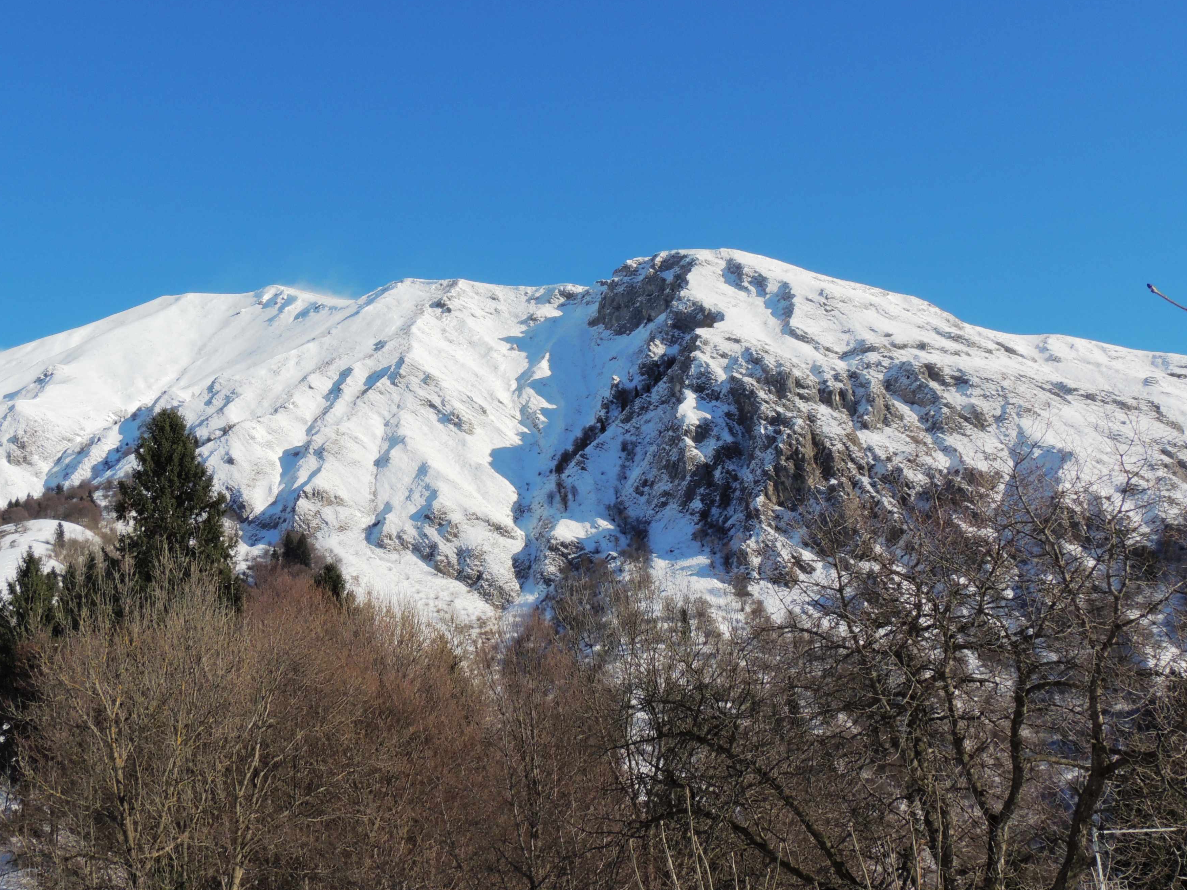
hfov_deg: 41.1
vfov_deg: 31.5
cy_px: 380
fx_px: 1577
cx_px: 511
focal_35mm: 46
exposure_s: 1/1250
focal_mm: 6.2
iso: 100
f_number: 4.1
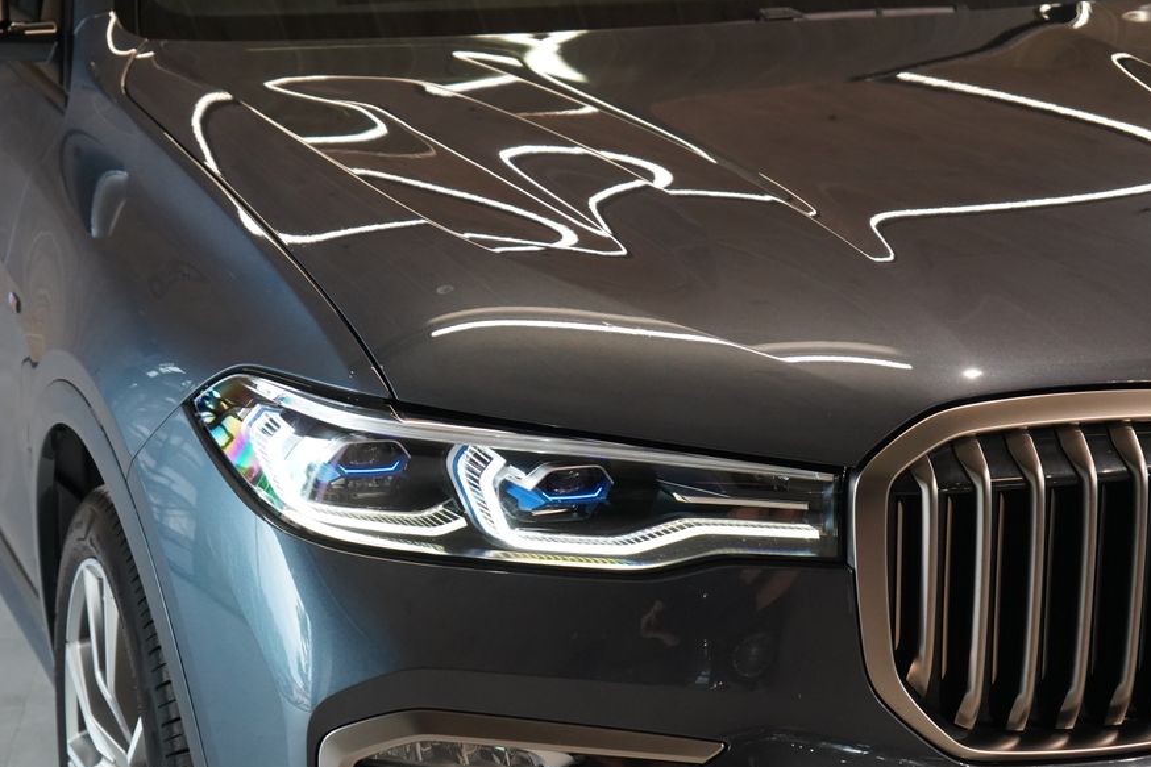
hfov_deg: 24.7
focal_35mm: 82
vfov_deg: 16.6
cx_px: 516
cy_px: 447
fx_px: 2622
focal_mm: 70
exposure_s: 1/160
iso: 5000
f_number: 5.6
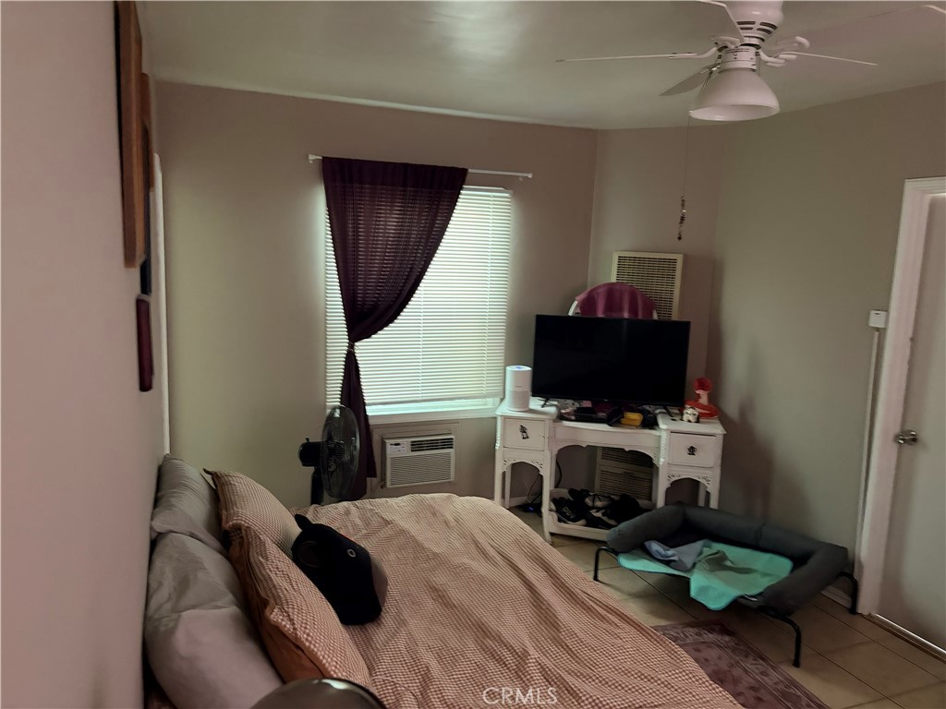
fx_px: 711
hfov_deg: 67.3
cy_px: 354
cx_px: 473
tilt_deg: -8.4
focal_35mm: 26
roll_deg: -1.9
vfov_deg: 53.1
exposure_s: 1/30
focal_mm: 5.96
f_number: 1.6
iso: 640
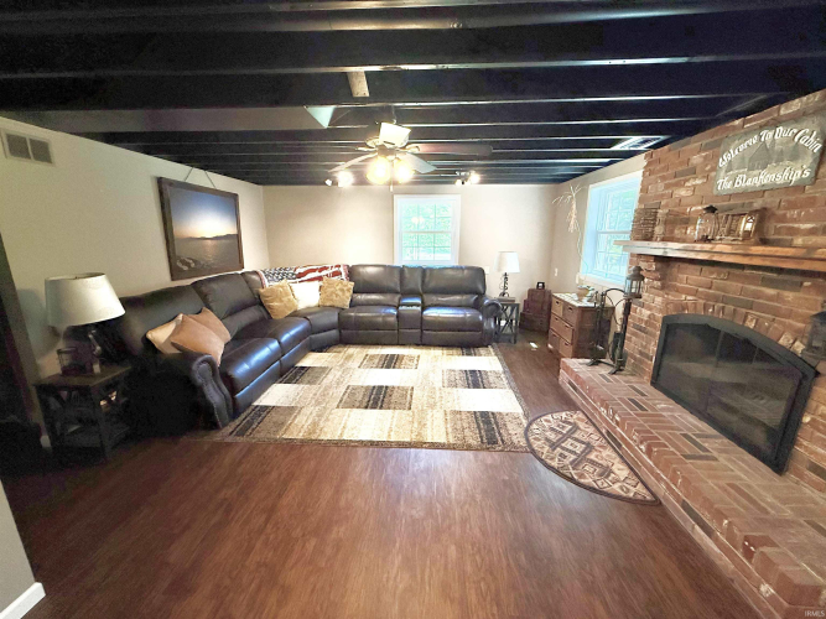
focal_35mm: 14
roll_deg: -0.8
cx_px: 413
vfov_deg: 85.7
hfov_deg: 102.1
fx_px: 334
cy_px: 310
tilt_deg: -12.8
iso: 320
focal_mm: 2.22
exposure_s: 1/120
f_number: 2.2
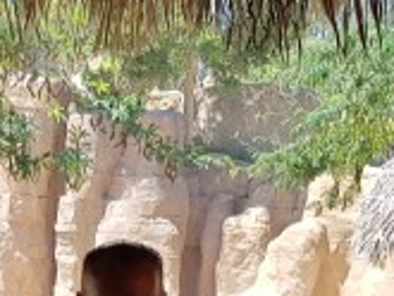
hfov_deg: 16.6
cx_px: 122
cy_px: 500
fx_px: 1344
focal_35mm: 118
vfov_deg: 11.8
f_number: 1.7
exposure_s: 1/858
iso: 50
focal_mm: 4.2
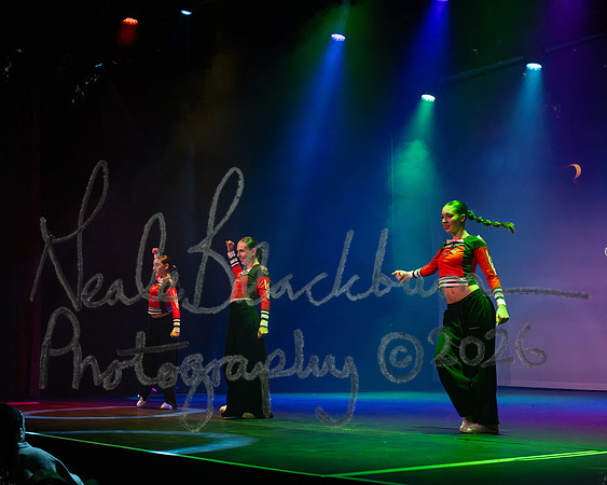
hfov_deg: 33.3
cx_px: 262
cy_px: 242
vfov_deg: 27.0
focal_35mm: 56
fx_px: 1012
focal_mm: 50
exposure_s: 1/400
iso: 6400
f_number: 5
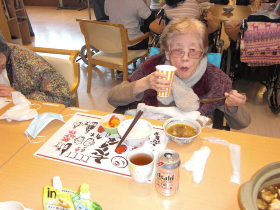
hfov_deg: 55.4
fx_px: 267
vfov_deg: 42.9
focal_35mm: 33
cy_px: 105
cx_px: 140
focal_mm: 5.8
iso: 200
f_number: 2.7
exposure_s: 1/100
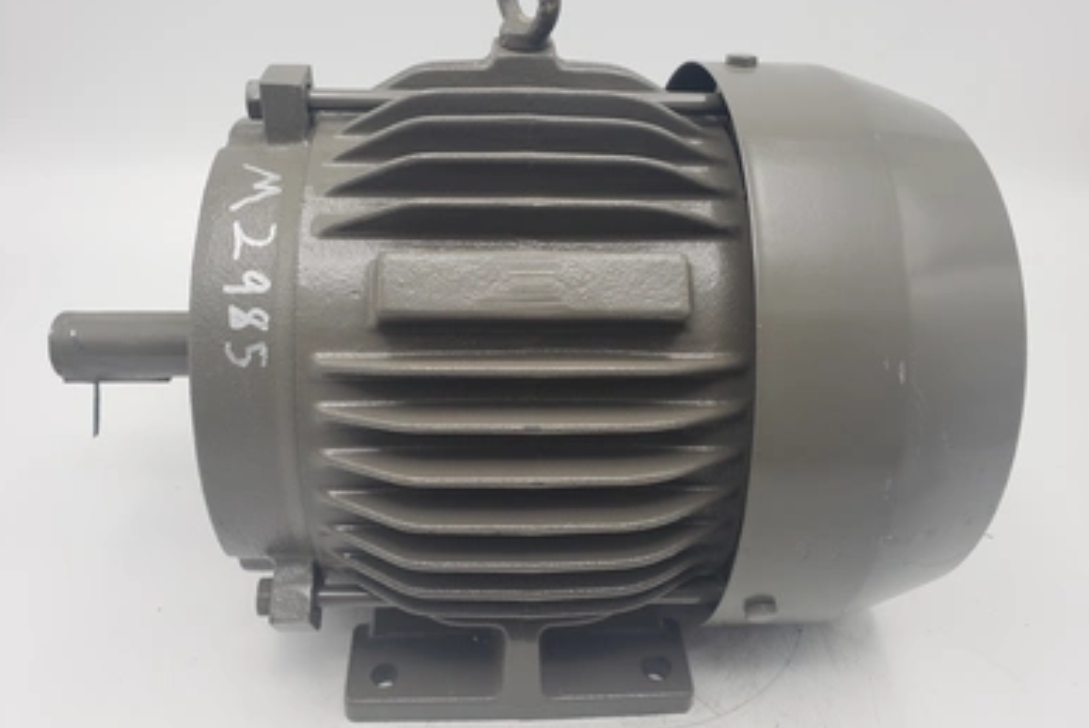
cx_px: 547
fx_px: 848
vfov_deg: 46.4
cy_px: 327
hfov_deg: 65.4
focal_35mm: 28
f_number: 2.4
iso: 100
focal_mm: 4.3
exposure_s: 1/120
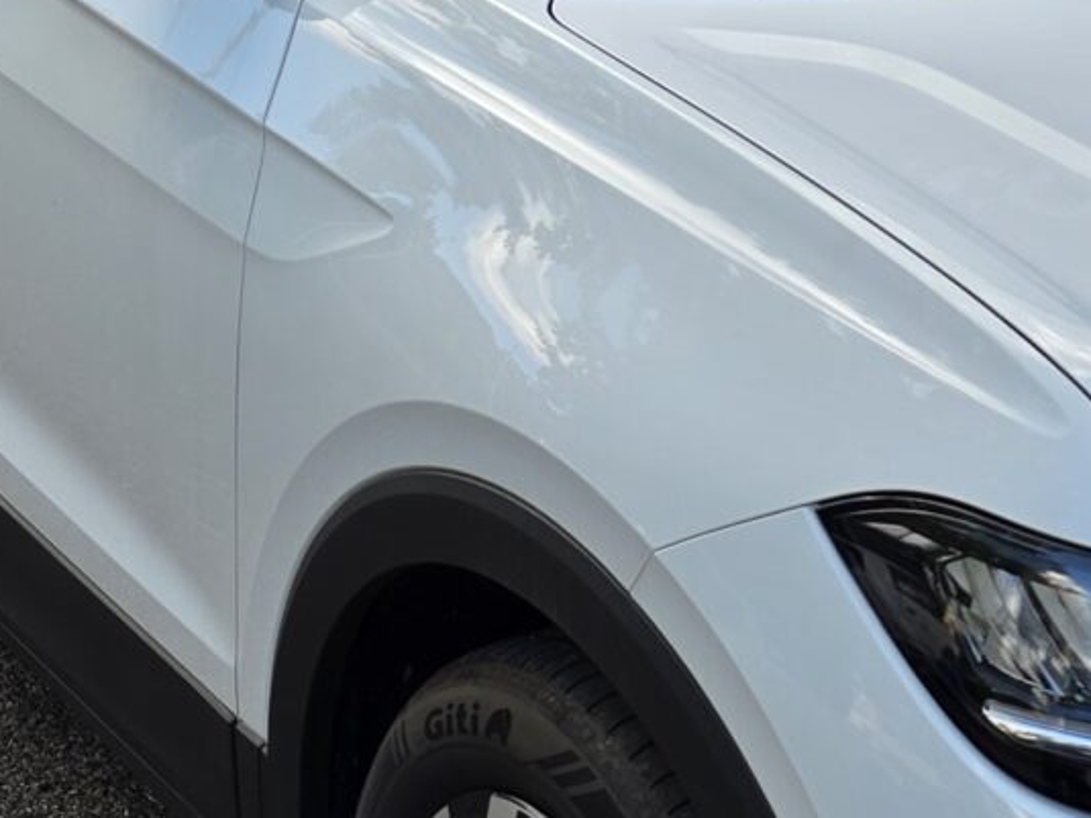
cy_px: -373
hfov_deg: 17.8
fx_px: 3466
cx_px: 736
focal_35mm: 110
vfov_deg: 12.8
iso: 40
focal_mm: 6.3
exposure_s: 1/359
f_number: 1.7
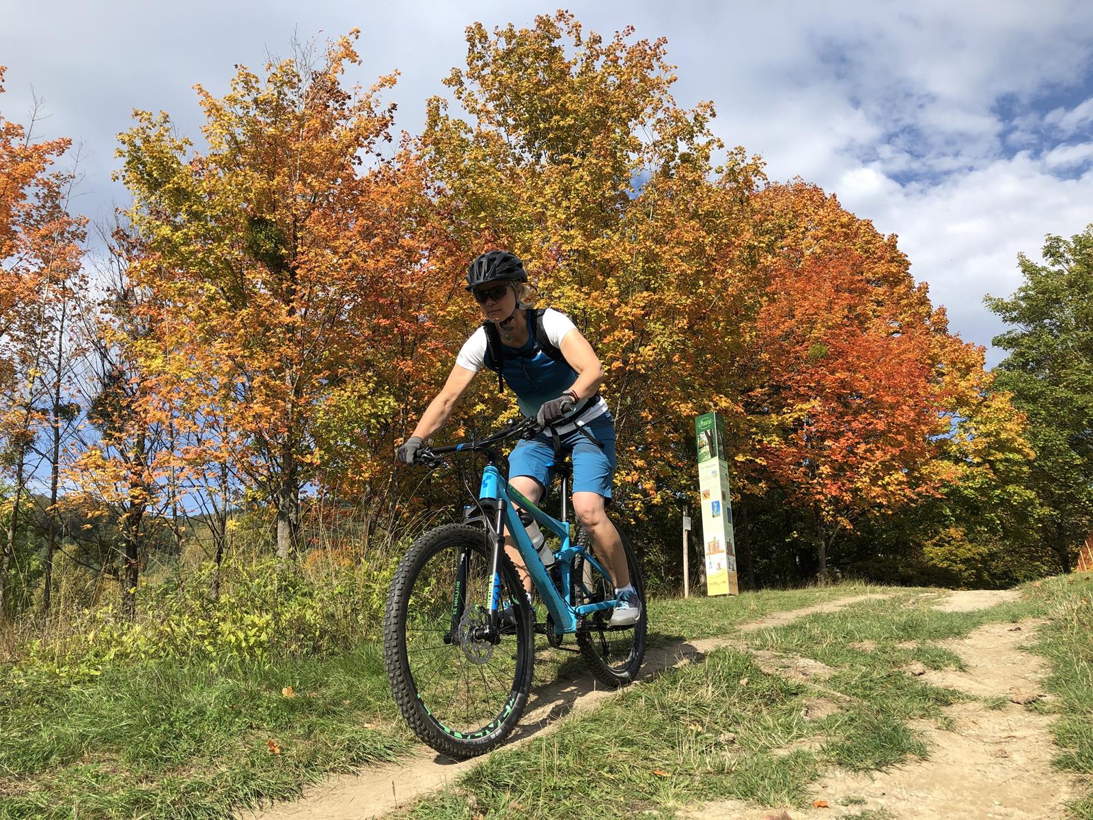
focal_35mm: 28
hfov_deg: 63.4
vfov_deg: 49.7
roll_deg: +0.2
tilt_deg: +17.3
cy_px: 410
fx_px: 884
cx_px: 546
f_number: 1.8
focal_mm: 3.99
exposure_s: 1/1453
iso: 20
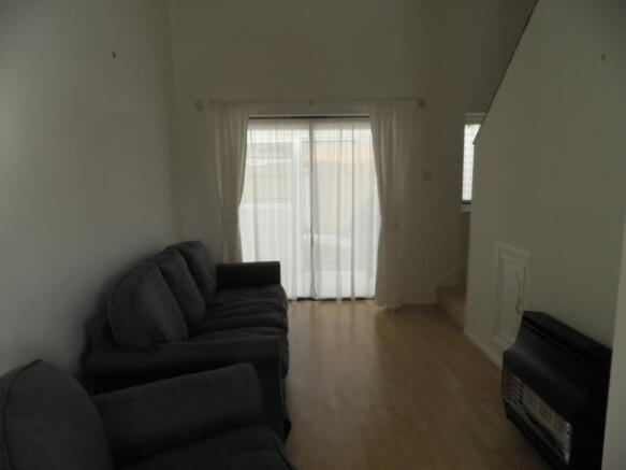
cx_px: 313
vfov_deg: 56.8
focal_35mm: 24
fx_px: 434
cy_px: 235
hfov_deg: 71.6
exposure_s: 1/125
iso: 64
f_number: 3.3
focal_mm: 4.3
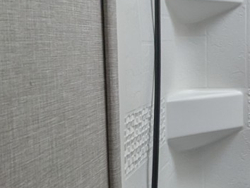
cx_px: 308
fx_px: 456
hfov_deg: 26.8
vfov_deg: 23.3
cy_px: 77
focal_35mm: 63
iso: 25
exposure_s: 1/258
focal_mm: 2.35
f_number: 2.2
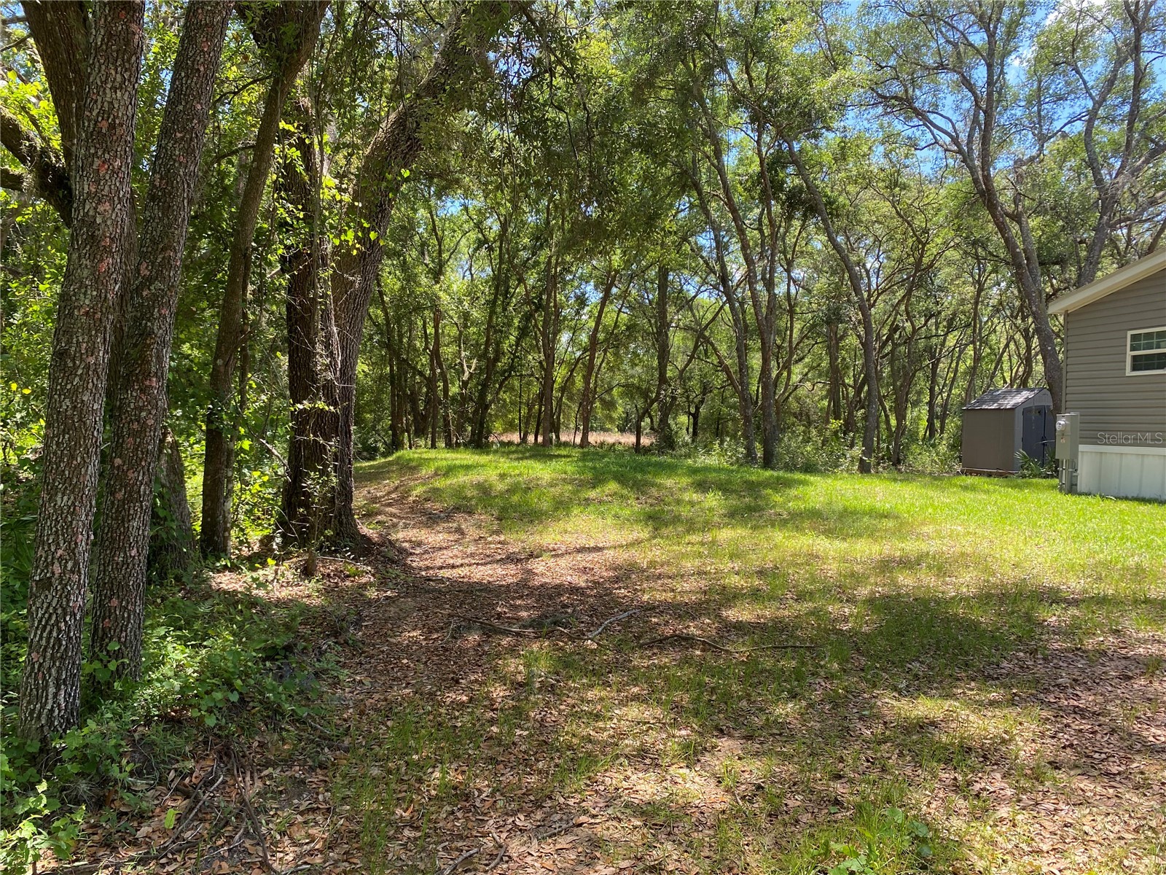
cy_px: 438
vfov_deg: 53.1
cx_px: 583
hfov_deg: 67.3
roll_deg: -0.5
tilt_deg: -1.9
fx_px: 876
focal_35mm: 26
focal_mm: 4.25
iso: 32
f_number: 1.8
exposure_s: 1/321
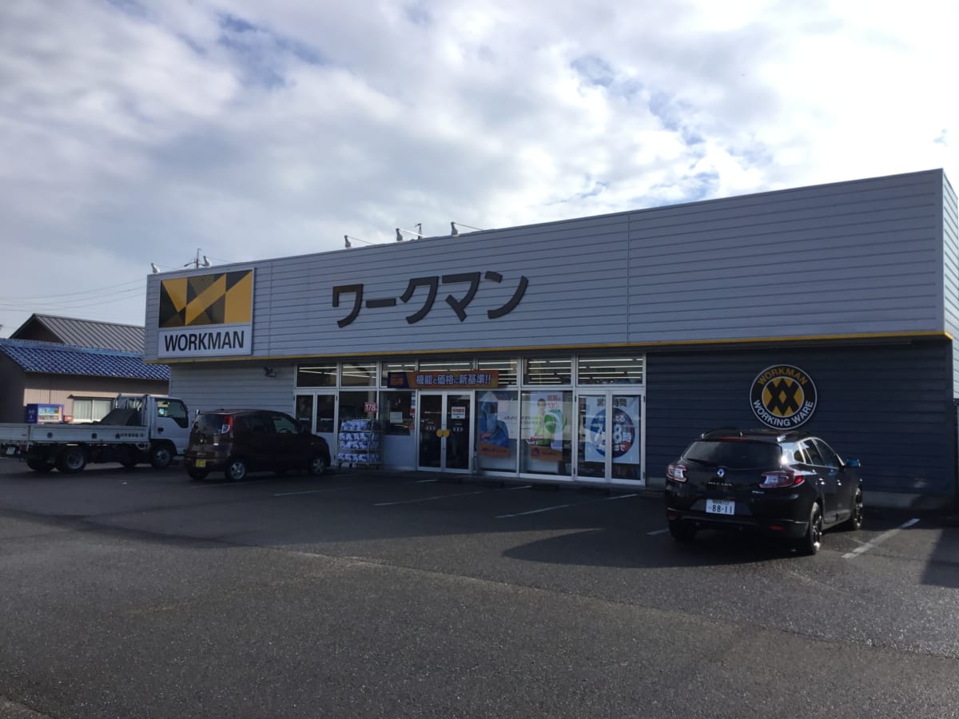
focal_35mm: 31
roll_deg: -0.9
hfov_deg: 58.4
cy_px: 360
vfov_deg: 45.4
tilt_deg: +4.5
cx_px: 480
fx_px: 859
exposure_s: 1/1006
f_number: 2.4
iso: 25
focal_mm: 3.3
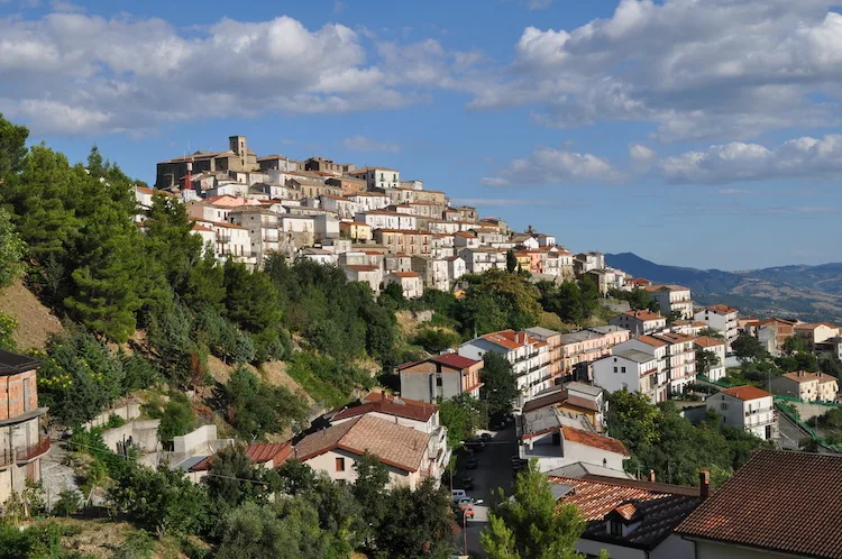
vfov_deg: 30.8
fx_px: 1016
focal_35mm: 44
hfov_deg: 45.0
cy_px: 280
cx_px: 421
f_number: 18
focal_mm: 29
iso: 200
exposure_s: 1/125
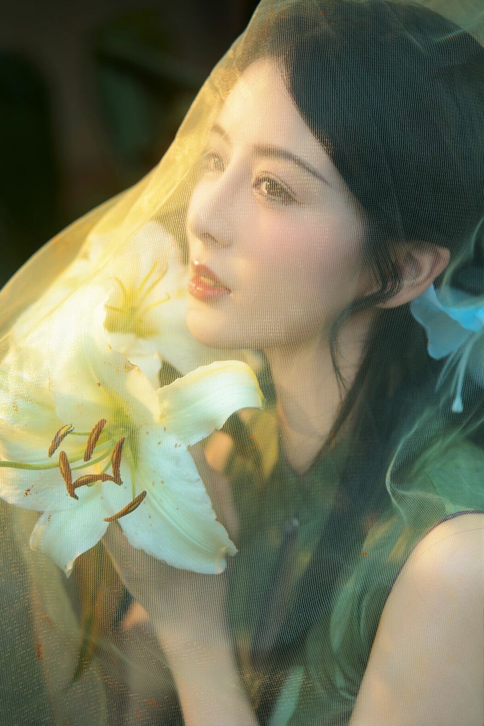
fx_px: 1512
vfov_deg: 27.0
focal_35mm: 75
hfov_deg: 18.2
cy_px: 363
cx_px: 242
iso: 160
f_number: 2.8
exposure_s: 1/250
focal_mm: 75
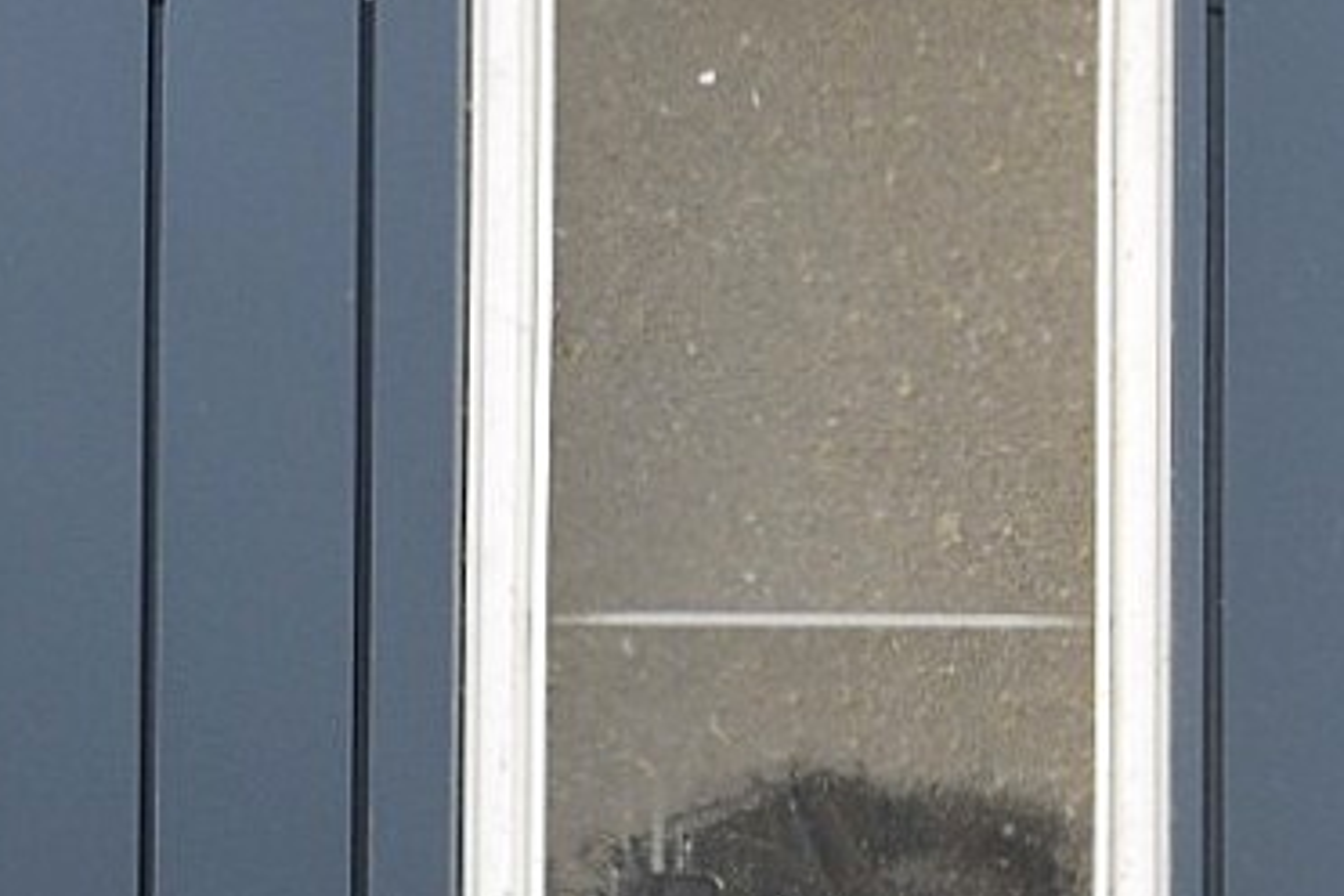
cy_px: 1543
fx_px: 5861
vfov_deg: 8.5
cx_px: 1626
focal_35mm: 157
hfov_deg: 12.8
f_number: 8
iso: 400
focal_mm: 24
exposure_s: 1/80
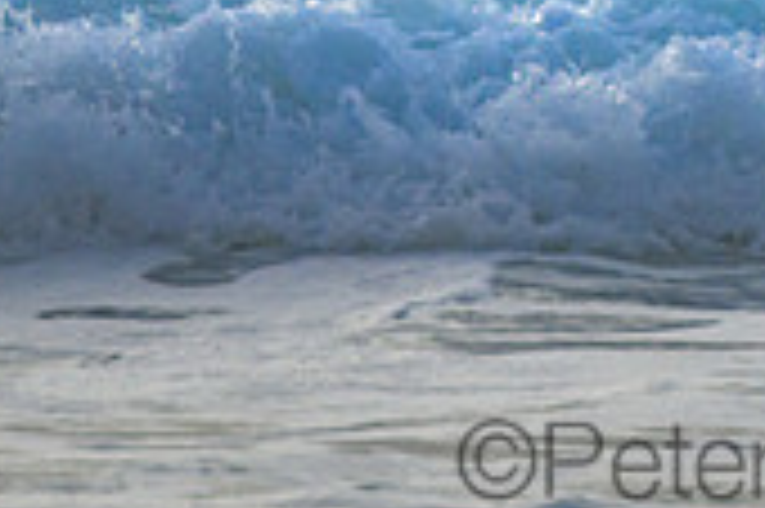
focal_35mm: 1877
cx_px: 760
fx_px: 39847
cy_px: -376
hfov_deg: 1.1
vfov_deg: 0.7
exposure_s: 1/2000
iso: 800
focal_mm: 400
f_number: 5.6
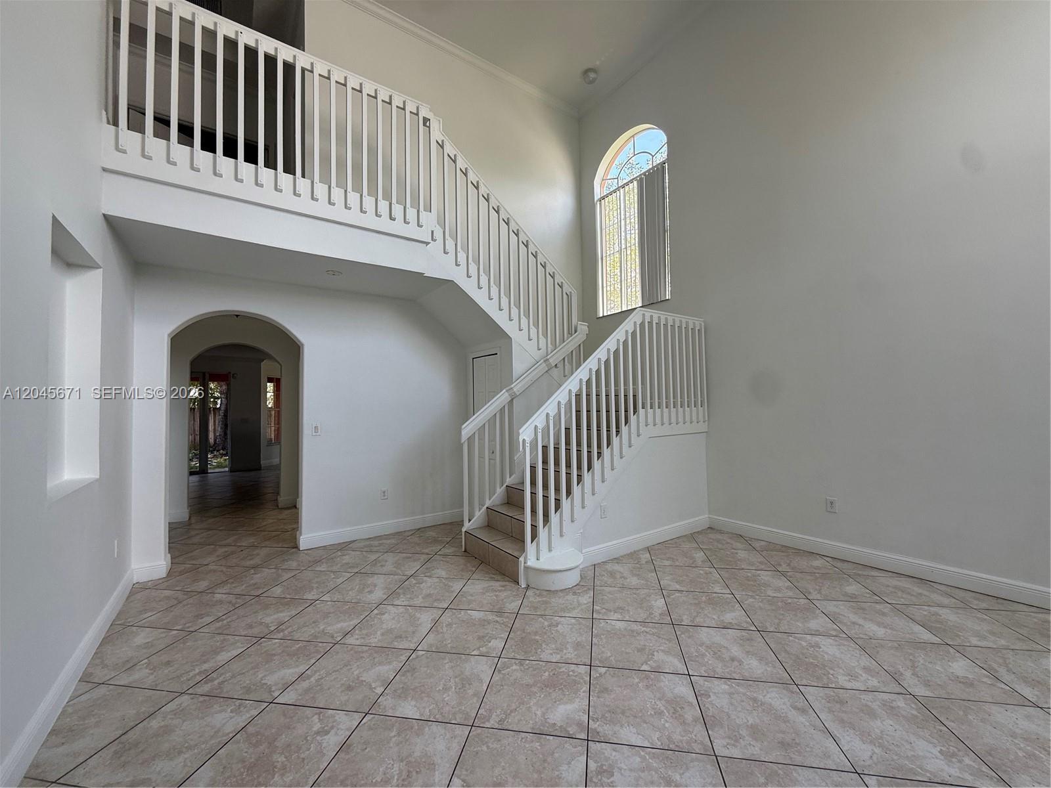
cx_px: 526
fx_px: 425
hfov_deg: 102.1
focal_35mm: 14
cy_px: 394
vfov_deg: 85.7
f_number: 2.2
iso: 50
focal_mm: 2.22
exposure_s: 1/105
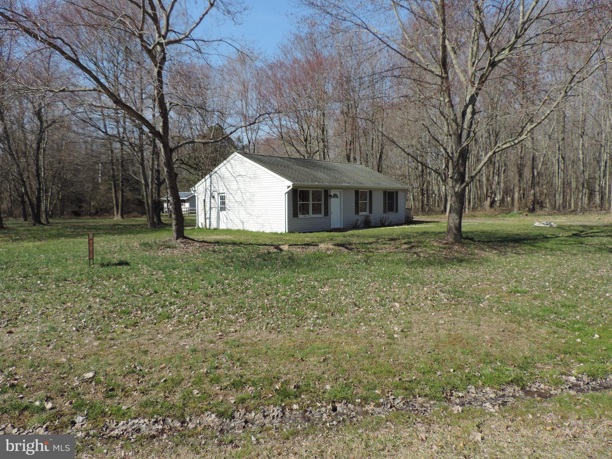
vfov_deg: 56.8
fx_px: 424
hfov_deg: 71.6
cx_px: 306
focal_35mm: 24
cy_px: 230
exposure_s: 1/1000
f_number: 3
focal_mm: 4.3
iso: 80
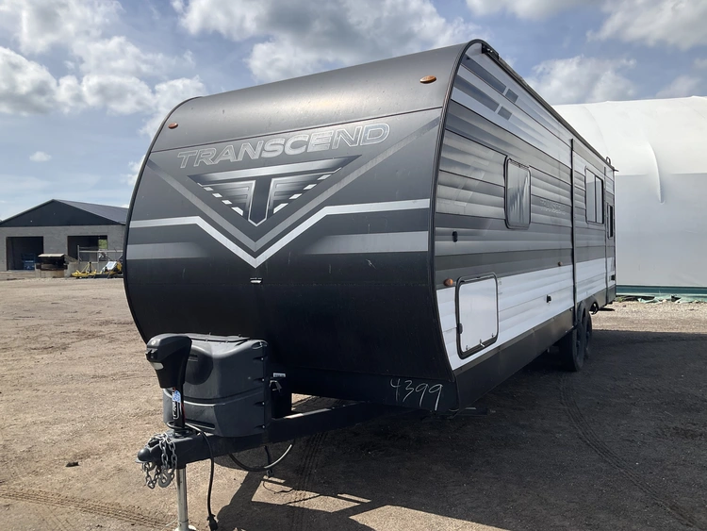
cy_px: 266
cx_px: 354
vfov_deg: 48.3
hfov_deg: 61.6
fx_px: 592
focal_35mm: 29
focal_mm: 3
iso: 25
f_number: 1.8
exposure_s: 1/1984
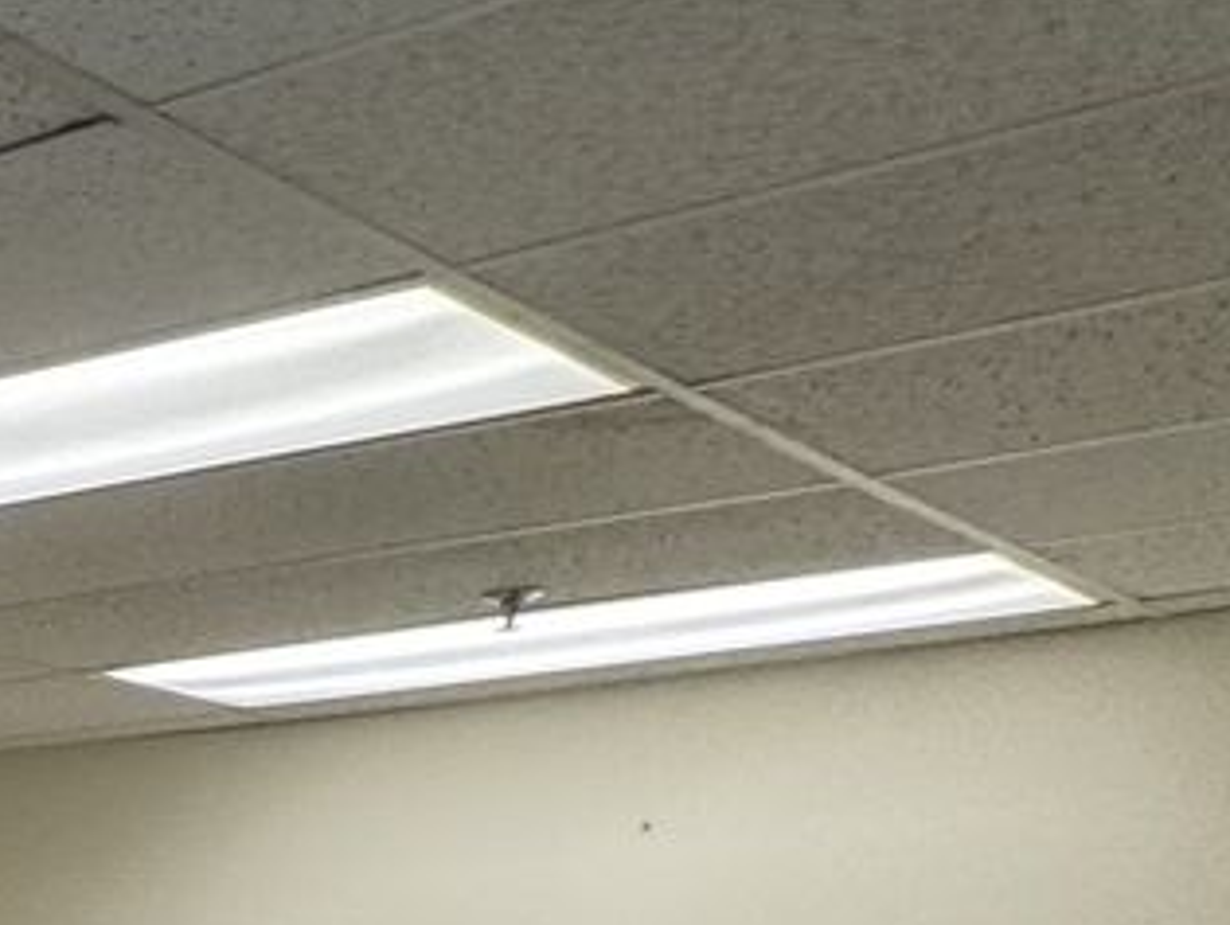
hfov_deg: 16.6
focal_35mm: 71
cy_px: 1690
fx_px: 2526
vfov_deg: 16.9
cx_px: -1480
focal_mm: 2.22
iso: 125
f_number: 2.2
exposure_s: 1/120
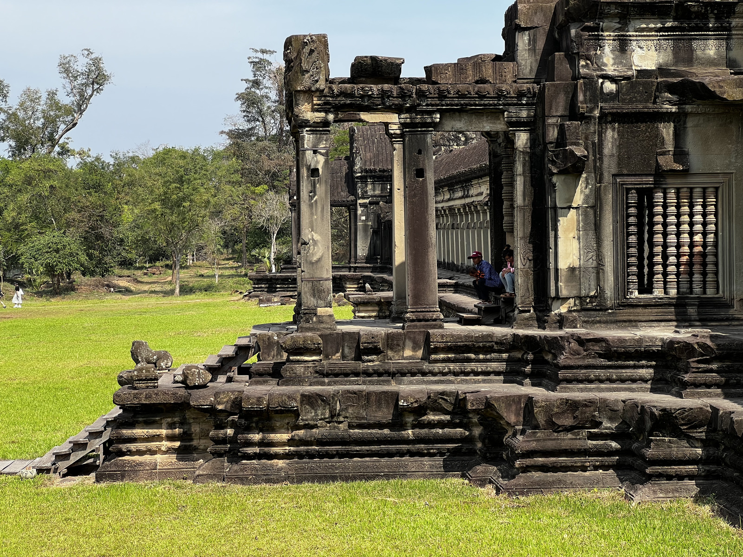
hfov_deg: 25.3
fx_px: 1653
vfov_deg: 19.1
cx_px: 372
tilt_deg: -1.1
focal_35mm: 77
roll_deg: +1.1
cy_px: 278
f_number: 2.8
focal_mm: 9
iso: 32
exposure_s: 1/455
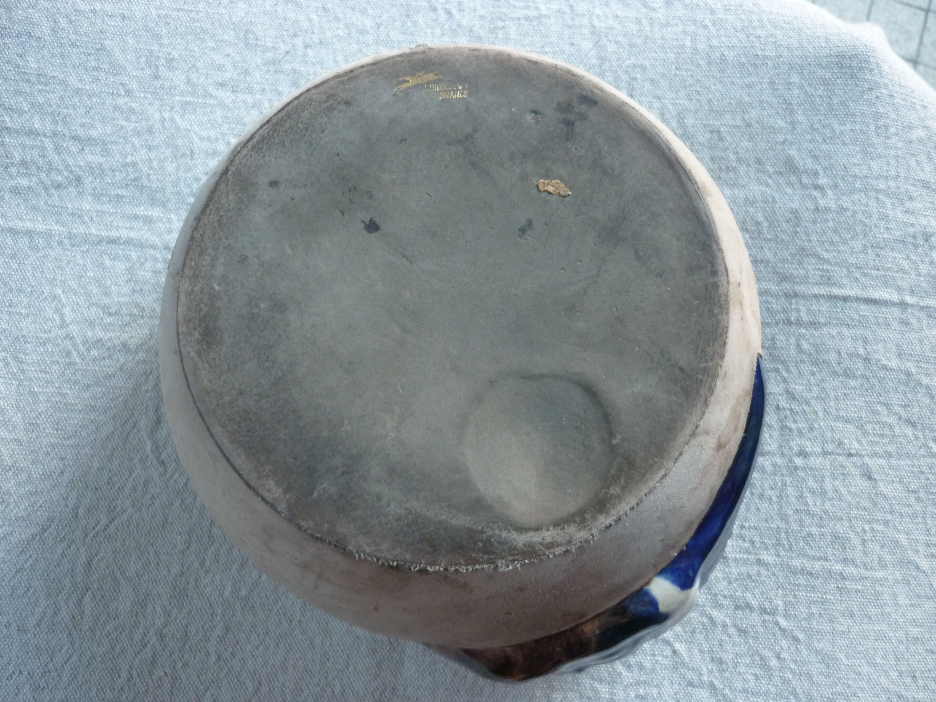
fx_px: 892
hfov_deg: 55.4
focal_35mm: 33
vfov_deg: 42.9
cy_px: 351
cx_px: 468
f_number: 2.8
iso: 250
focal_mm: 5.5
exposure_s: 1/30
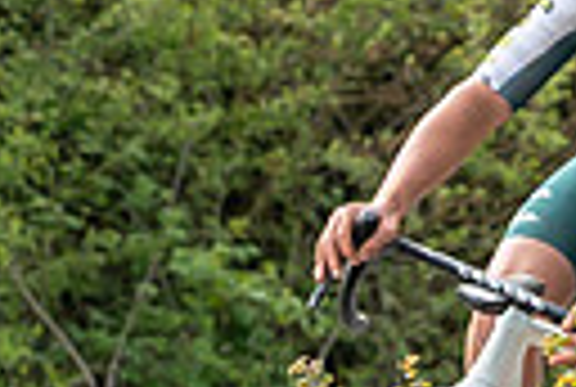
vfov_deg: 1.6
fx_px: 13920
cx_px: -441
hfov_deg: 2.4
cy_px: 52
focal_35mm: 868
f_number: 3.5
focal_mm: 70
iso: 125
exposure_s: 1/1000
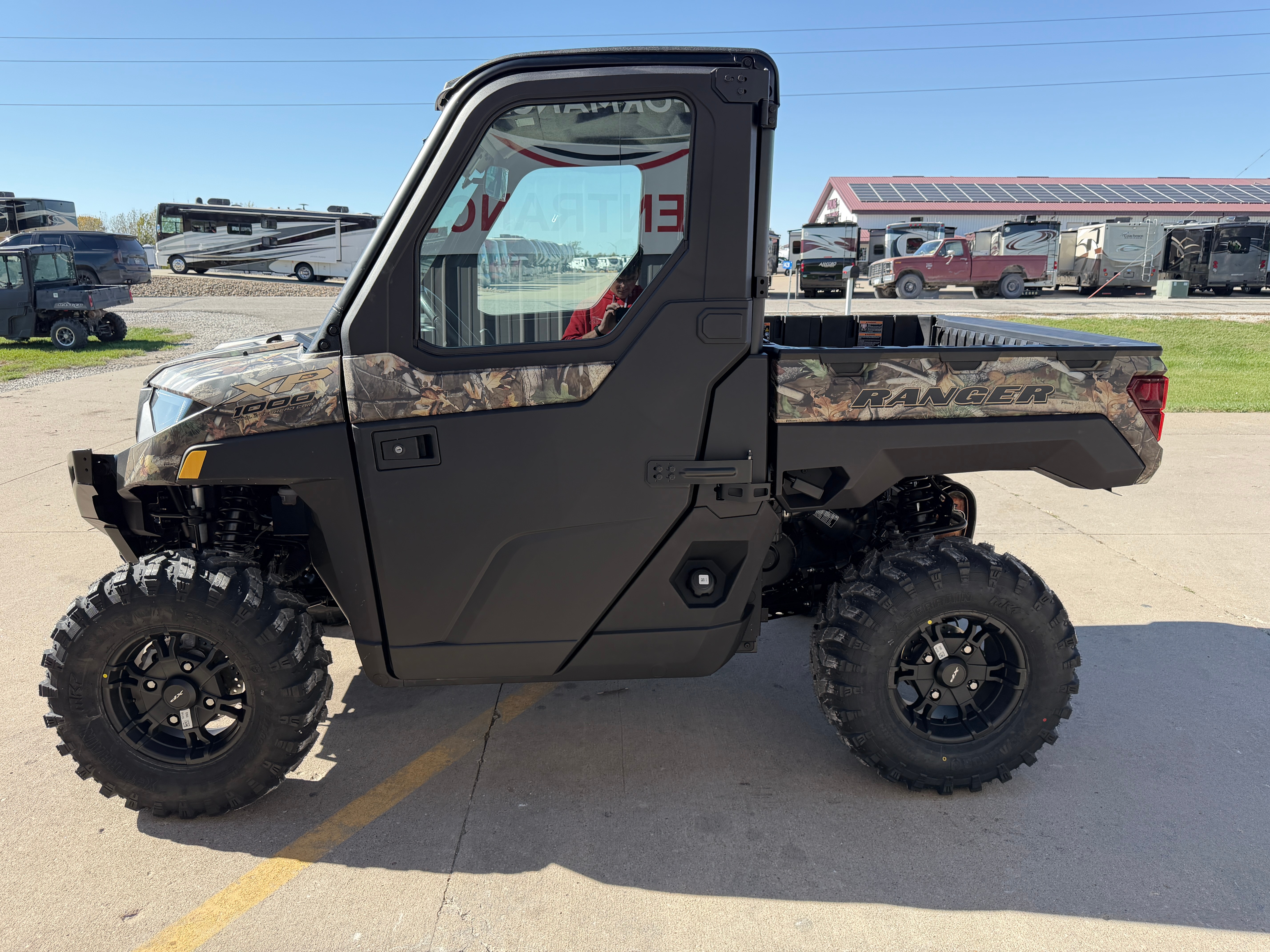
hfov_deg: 71.6
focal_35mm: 24
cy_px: 476
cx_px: 635
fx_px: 881
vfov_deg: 56.8
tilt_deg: -11.2
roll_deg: +1.0
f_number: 1.78
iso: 100
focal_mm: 6.76
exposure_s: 1/1727
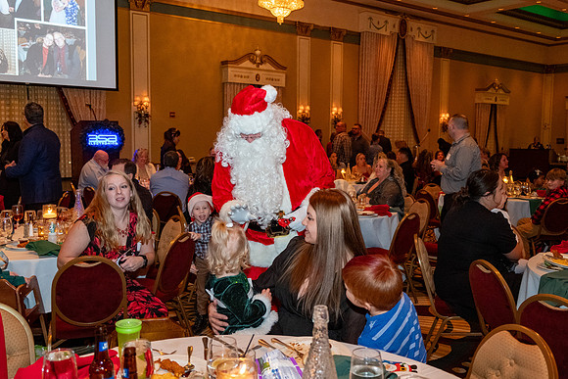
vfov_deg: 38.9
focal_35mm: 34
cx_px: 284
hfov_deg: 55.7
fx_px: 537
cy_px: 190
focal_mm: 22.3
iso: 2500
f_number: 3.2
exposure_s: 1/125
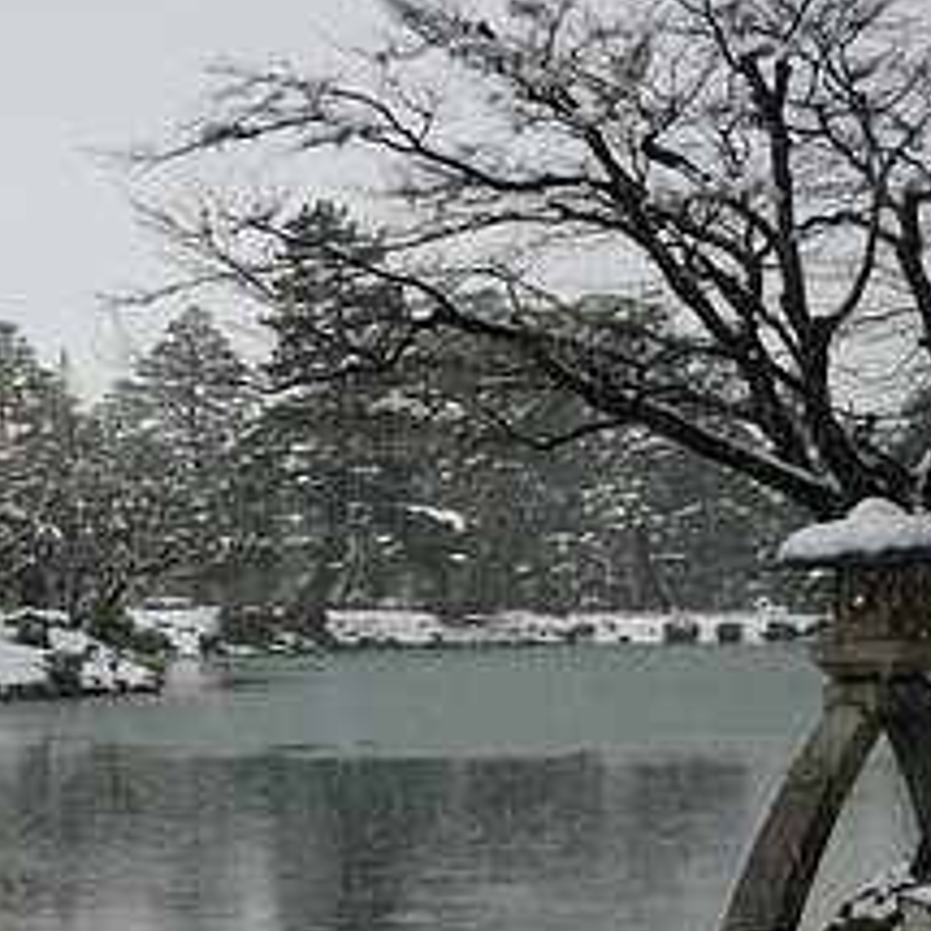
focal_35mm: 99
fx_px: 3012
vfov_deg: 17.5
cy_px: 645
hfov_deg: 17.5
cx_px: 303
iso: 100
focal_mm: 32.5
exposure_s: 1/125
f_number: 4
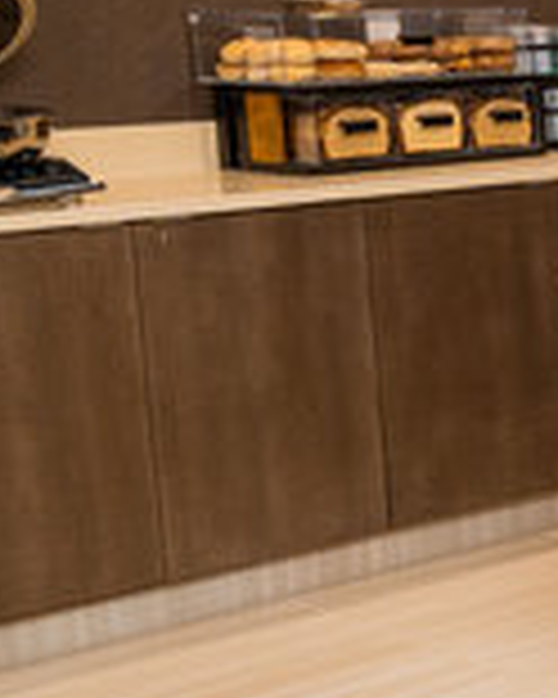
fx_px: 1899
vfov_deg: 20.8
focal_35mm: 92
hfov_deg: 12.5
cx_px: 1404
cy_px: 272
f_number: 8
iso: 400
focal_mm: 19
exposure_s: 1/200
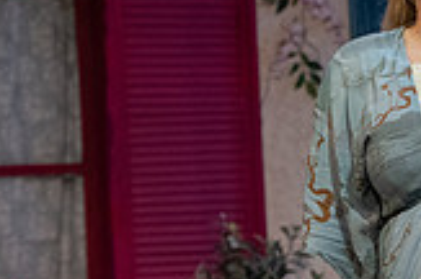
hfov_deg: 5.7
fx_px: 4248
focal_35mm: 364
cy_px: 112
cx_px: 385
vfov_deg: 3.8
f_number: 3.5
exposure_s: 1/400
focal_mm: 102
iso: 2500
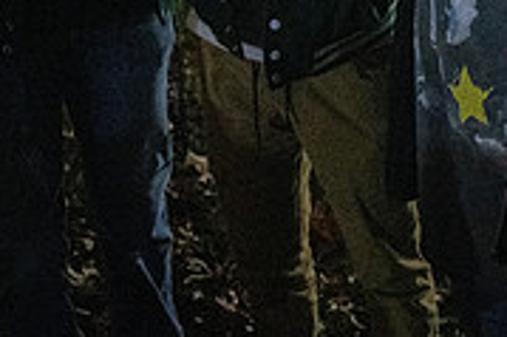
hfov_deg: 25.4
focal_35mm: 78
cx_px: 431
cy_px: -197
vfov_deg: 15.8
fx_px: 1097
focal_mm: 24
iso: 20000
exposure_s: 1/60
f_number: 2.8
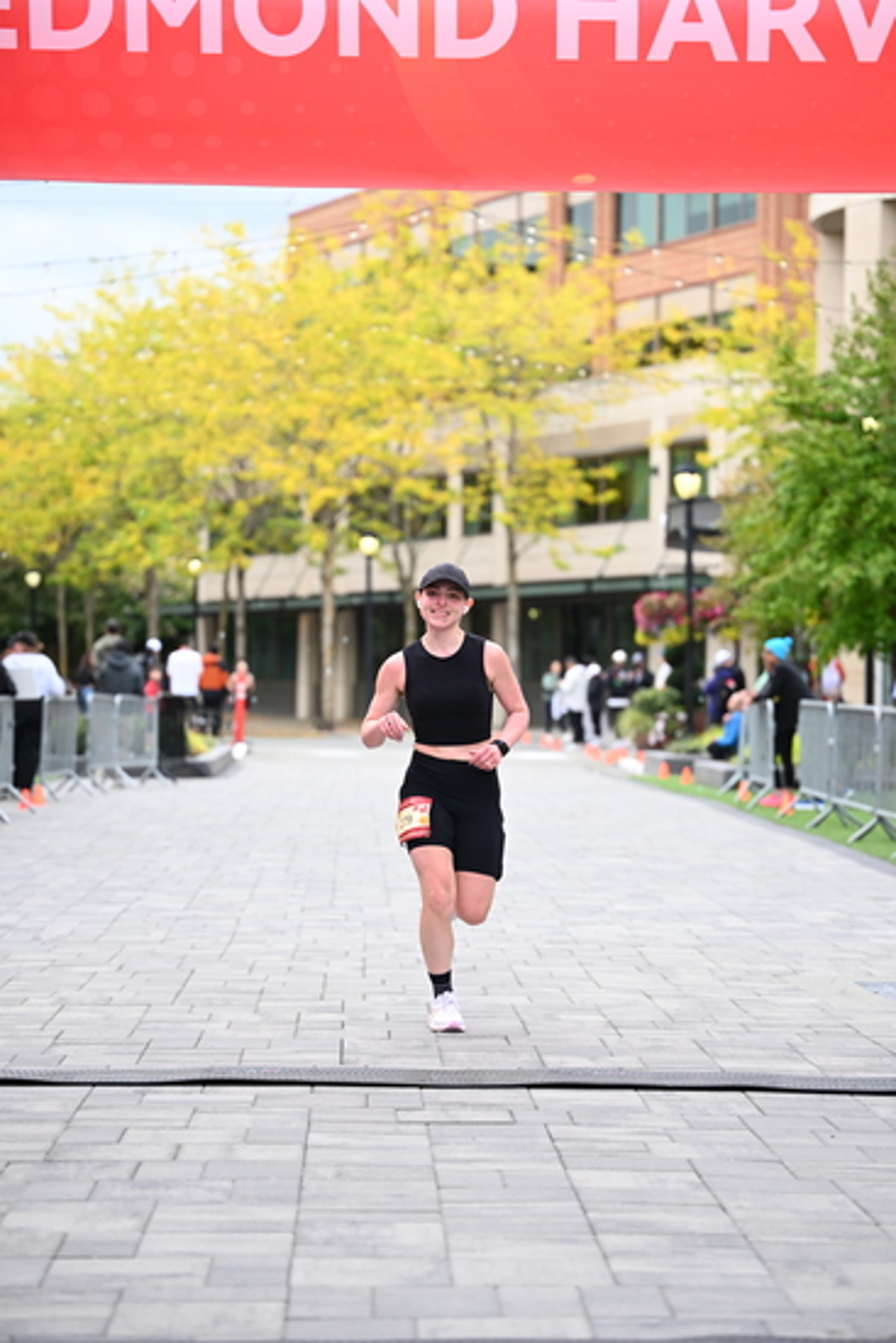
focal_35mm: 92
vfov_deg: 22.1
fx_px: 3432
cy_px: 672
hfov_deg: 14.9
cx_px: 448
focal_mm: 92
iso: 640
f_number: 2.8
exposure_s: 1/2000
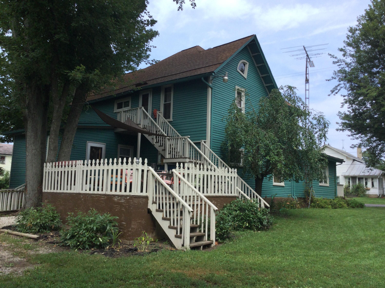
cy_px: 144
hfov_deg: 58.4
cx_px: 192
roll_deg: -2.2
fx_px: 345
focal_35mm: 31
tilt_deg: +6.4
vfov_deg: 45.4
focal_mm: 3.3
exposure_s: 1/684
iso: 25
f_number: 2.4
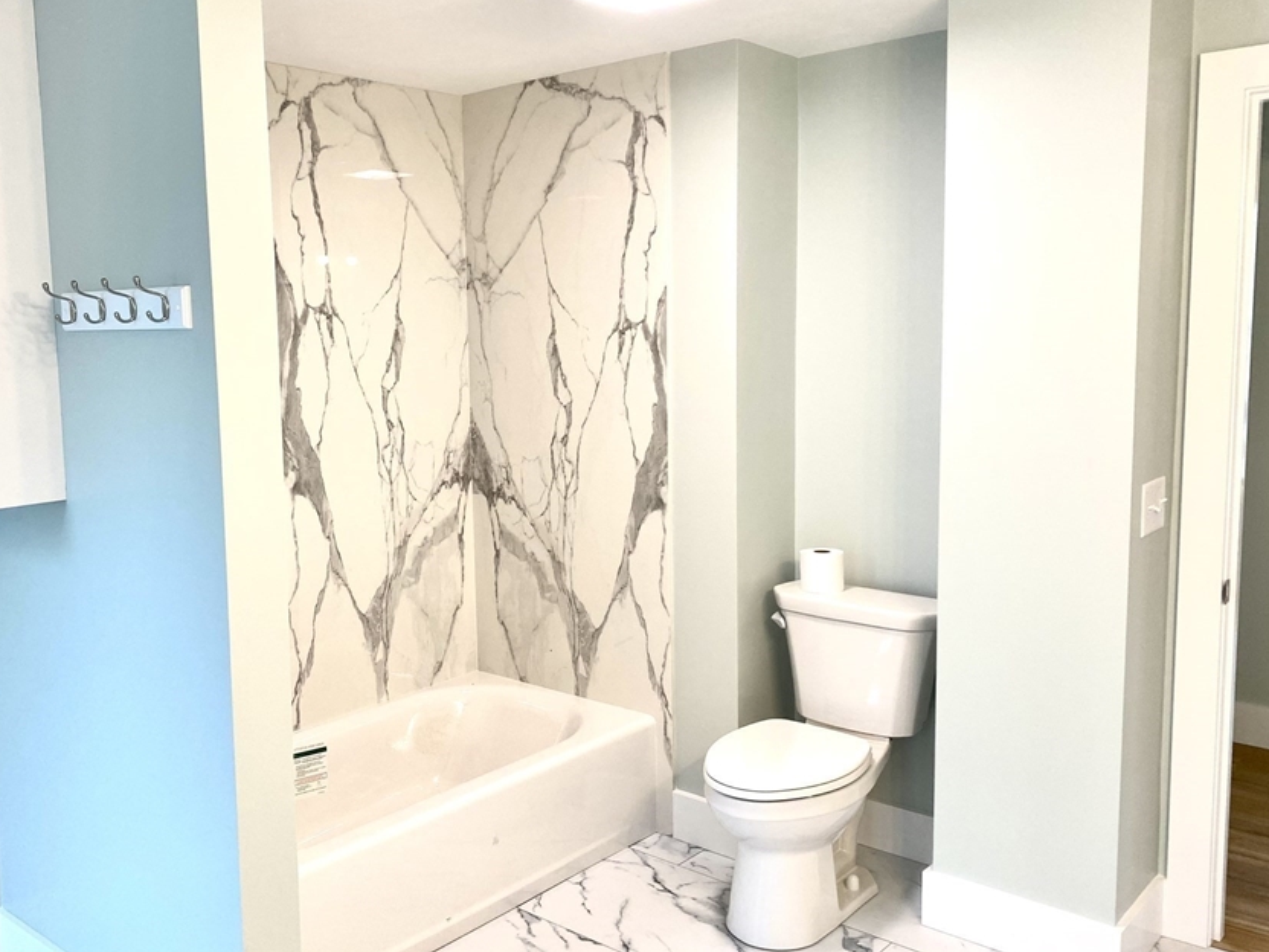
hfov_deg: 56.4
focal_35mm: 32
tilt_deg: -5.0
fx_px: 1173
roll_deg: +1.0
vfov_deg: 44.2
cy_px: 458
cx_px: 514
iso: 125
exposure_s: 1/120
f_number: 1.8
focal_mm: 4.25
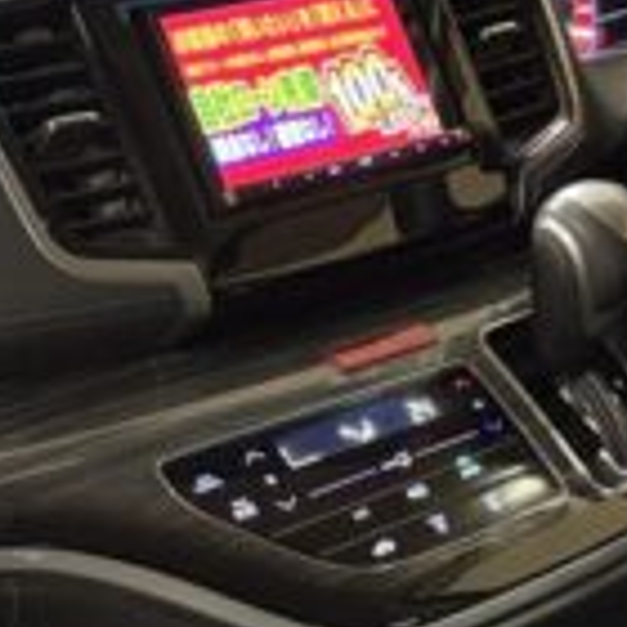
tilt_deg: -21.6
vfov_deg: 14.4
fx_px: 2480
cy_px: 461
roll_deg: -1.0
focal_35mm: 121
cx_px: 336
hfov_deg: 14.4
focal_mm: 6.76
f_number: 1.78
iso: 500
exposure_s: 1/50
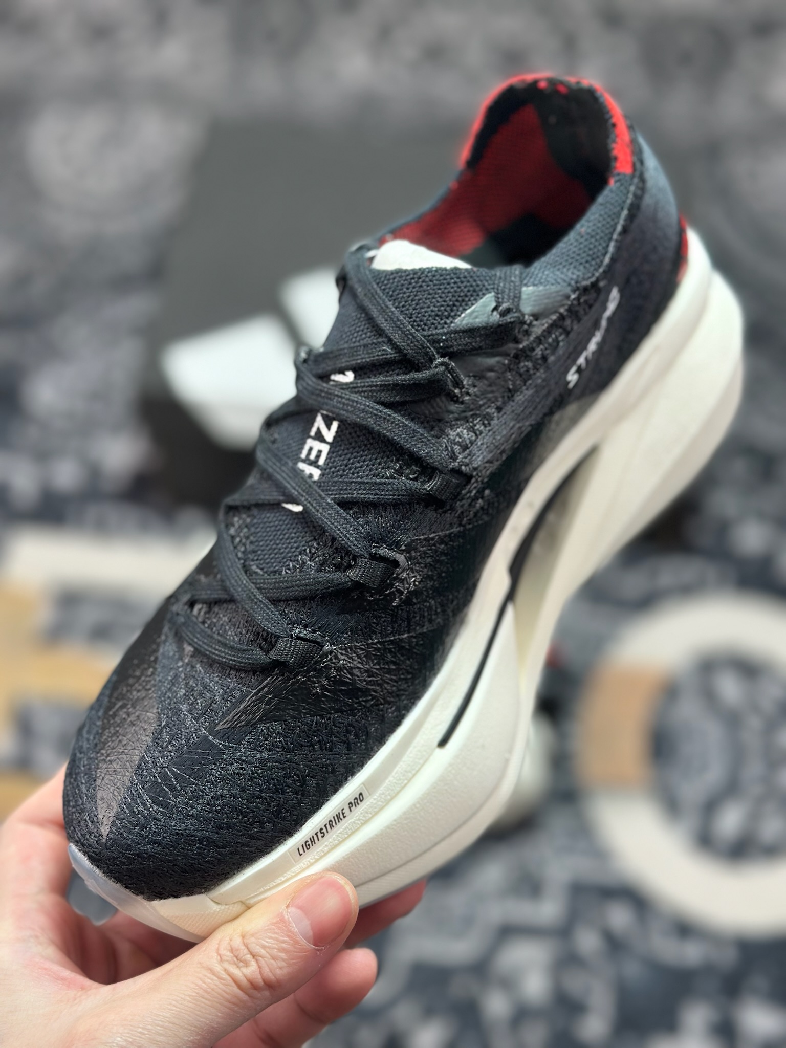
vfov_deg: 39.7
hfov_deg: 30.3
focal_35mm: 48
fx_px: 1453
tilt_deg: -55.2
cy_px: 524
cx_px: 393
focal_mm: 6.86
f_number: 1.78
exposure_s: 1/411
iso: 80
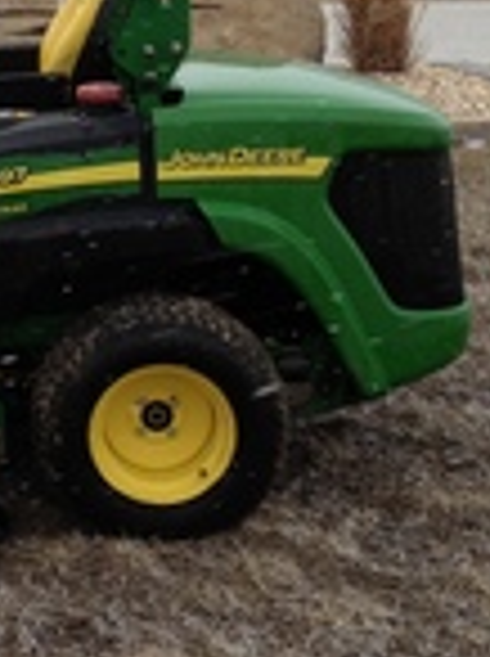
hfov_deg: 14.8
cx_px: -18
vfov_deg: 20.1
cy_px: 320
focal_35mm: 98
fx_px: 1855
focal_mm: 4.28
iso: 50
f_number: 2.4
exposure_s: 1/756
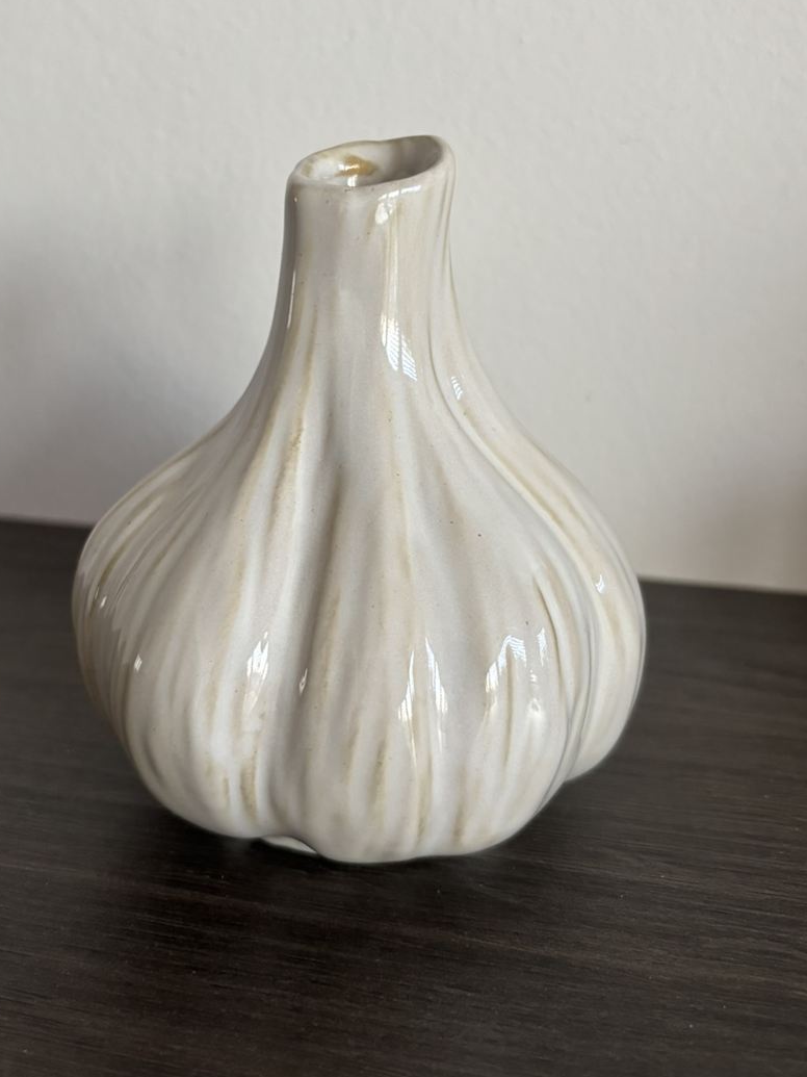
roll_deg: -0.5
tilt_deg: -15.3
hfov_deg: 39.6
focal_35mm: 36
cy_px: 415
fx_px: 1119
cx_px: 344
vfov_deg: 50.9
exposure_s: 1/60
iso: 200
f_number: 1.6
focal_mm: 5.96
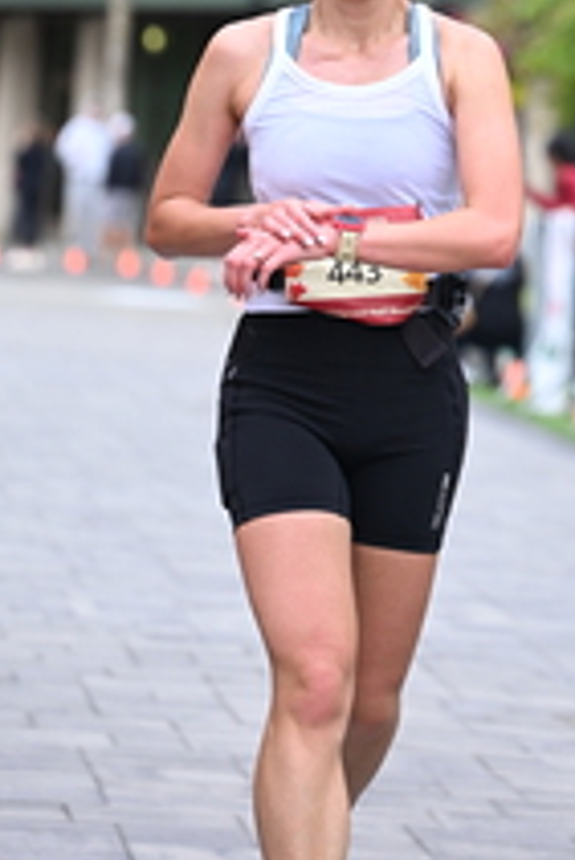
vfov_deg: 8.1
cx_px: 438
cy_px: -20
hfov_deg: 5.4
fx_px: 6051
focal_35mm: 253
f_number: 2.8
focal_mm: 97
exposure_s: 1/1600
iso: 1000
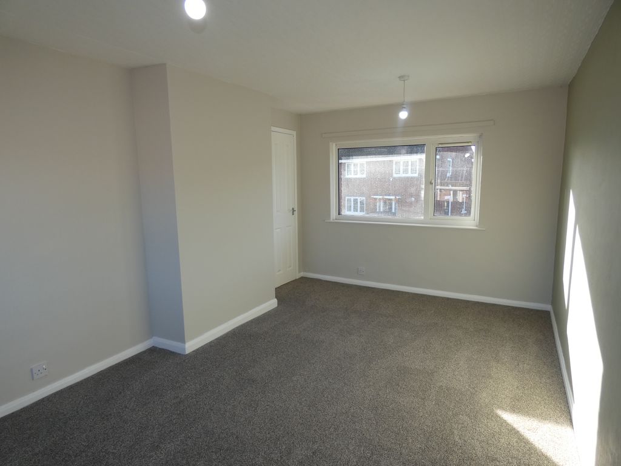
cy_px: 233
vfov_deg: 66.0
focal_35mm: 20
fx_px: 359
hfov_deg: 81.7
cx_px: 310
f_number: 2.8
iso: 80
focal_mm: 3.6
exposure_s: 1/160
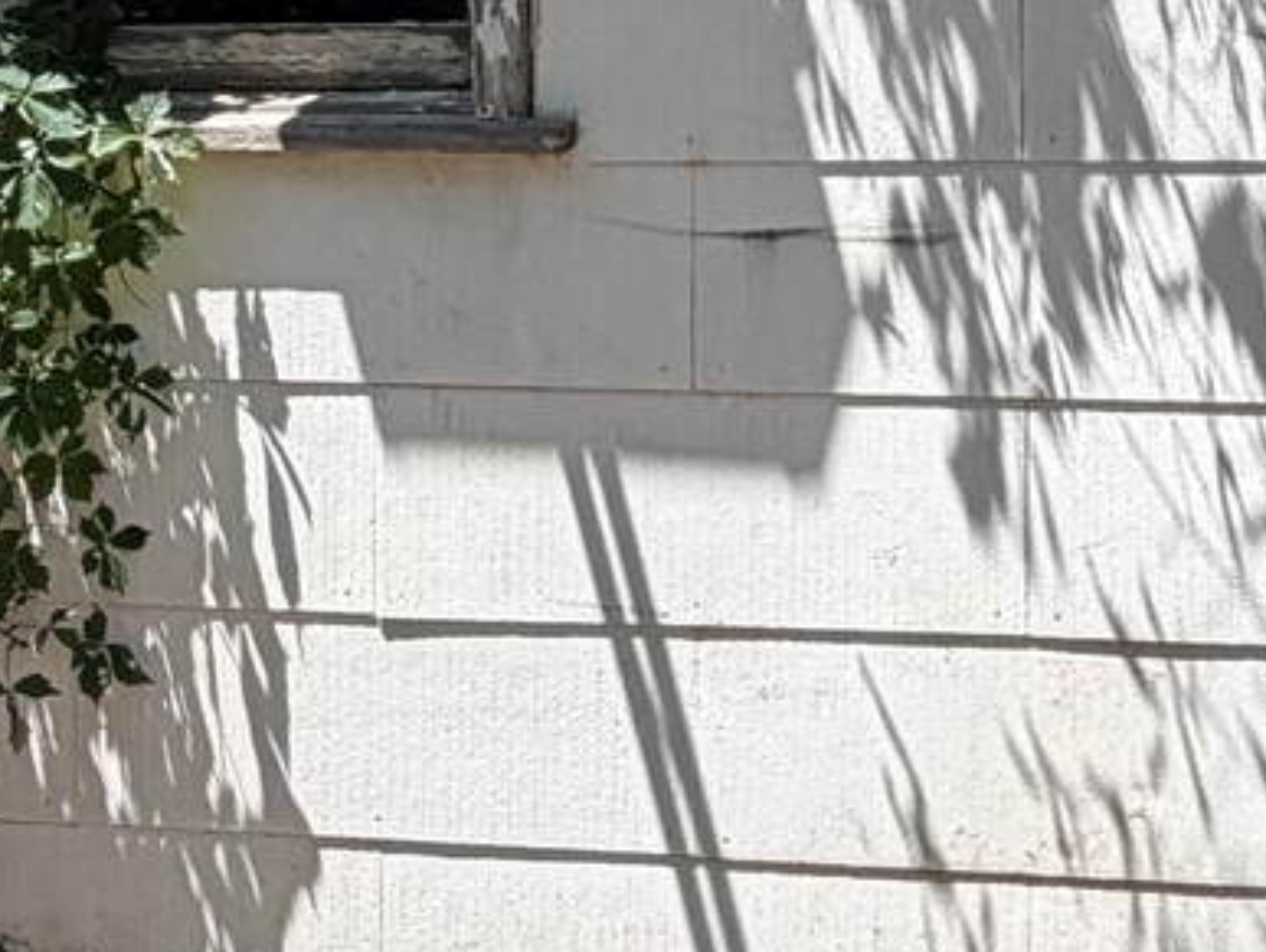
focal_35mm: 74
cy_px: 49
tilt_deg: +2.2
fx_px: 2709
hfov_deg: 24.4
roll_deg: +1.0
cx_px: 1416
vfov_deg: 19.5
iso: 40
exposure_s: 1/770
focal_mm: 2.22
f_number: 2.2
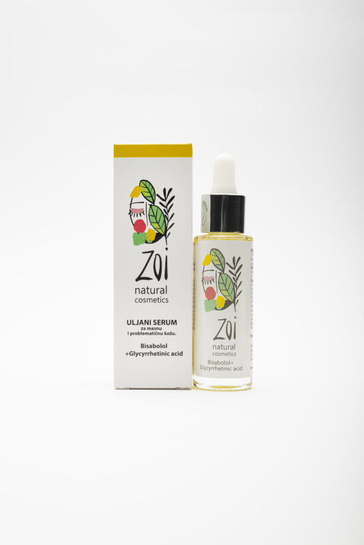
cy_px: 272
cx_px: 182
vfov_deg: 39.6
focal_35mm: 50
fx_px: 757
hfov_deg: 27.0
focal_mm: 50
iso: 125
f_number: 13
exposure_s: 1/160
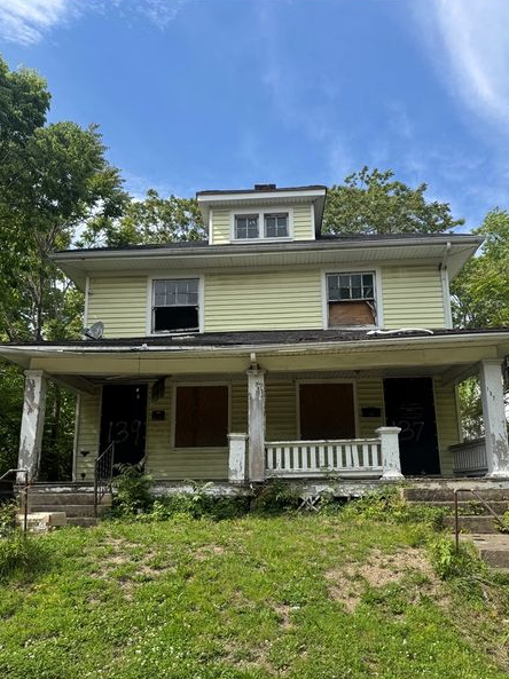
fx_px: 530
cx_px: 252
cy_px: 376
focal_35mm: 27
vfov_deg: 65.2
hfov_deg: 51.3
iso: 80
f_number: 1.78
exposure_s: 1/3247
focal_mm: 6.76
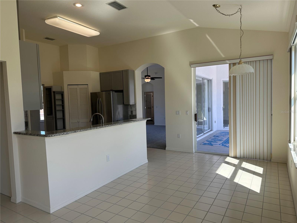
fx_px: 206
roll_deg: +1.3
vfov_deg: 56.8
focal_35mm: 24
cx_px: 148
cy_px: 112
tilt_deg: -4.1
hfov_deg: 71.6
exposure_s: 1/437
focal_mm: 6.86
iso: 80
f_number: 1.78
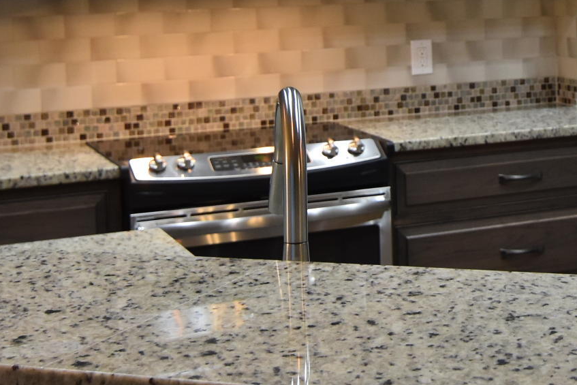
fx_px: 1363
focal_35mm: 85
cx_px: 550
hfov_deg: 23.1
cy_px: -12
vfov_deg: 15.7
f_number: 4
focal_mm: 16
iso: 720
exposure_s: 1/60
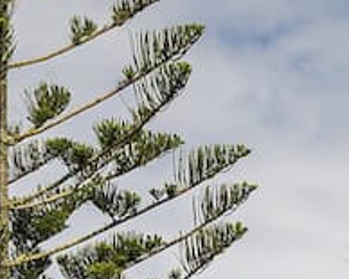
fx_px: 2777
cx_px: 820
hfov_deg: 6.8
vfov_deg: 5.4
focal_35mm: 269
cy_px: 855
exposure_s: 1/320
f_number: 8
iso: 200
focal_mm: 37
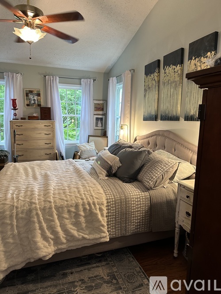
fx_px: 204
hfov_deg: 56.8
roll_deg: -1.6
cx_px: 110
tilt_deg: -8.8
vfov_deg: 71.6
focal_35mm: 24
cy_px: 147
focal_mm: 6.86
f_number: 1.78
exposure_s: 1/60
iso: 200
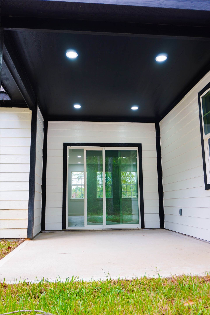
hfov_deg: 43.6
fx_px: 262
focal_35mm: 30
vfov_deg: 61.9
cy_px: 158
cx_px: 105
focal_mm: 20
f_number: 4
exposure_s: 1/60
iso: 125
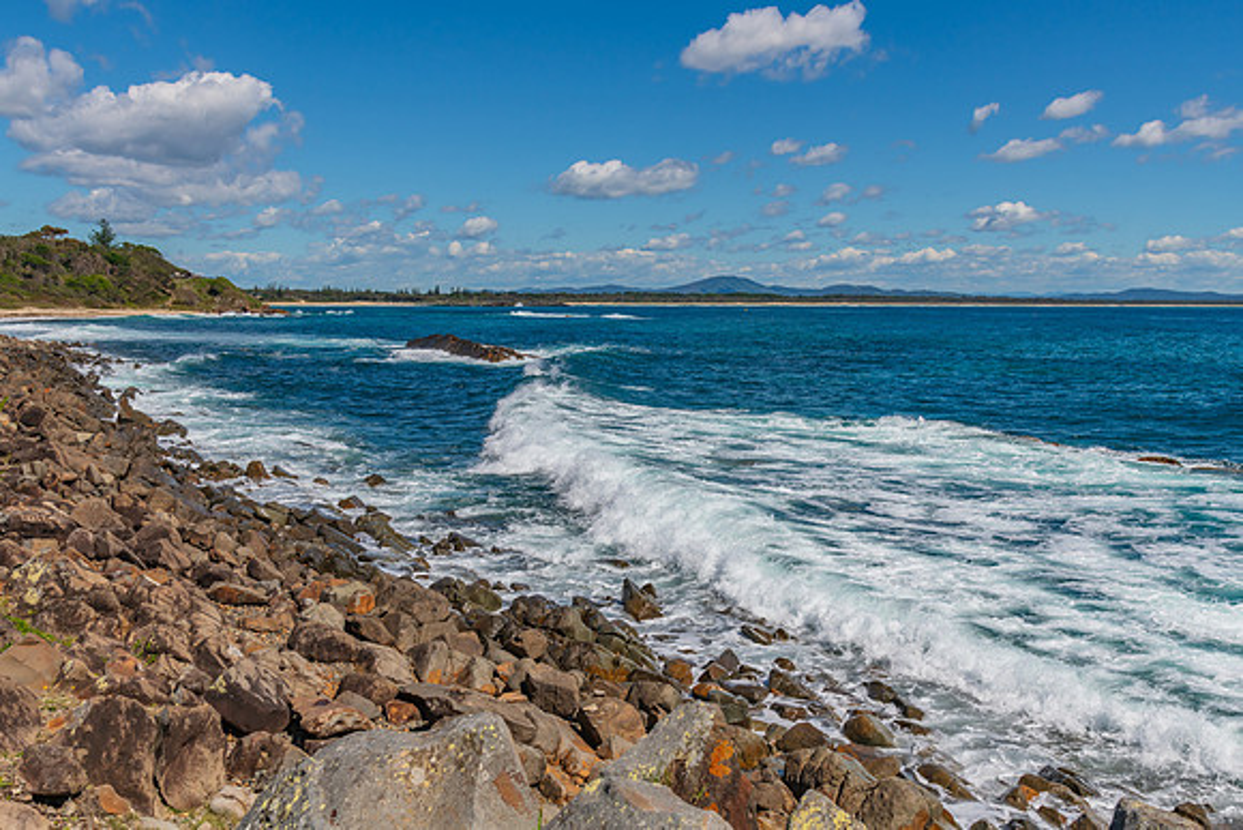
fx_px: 1146
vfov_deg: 39.8
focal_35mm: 33
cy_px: 401
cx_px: 621
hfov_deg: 57.0
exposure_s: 1/1000
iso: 100
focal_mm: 32
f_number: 9
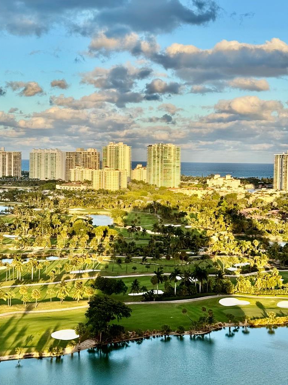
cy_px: 180
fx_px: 632
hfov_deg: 25.7
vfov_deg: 33.8
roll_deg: -0.6
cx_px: 142
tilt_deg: -2.4
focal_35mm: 57
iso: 64
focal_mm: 6.76
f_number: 1.78
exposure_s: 1/1818
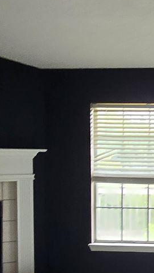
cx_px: 204
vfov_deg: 34.6
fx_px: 435
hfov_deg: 18.6
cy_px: 181
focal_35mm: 60
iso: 160
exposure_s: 1/60
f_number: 2.2
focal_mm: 2.2
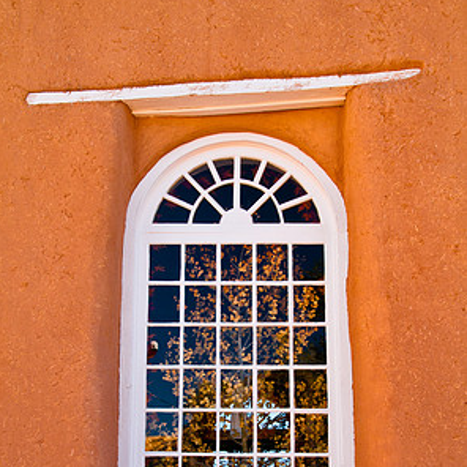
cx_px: 232
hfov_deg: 27.7
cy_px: 344
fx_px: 946
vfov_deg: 27.4
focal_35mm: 62
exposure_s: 1/15
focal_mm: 32
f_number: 11
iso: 200
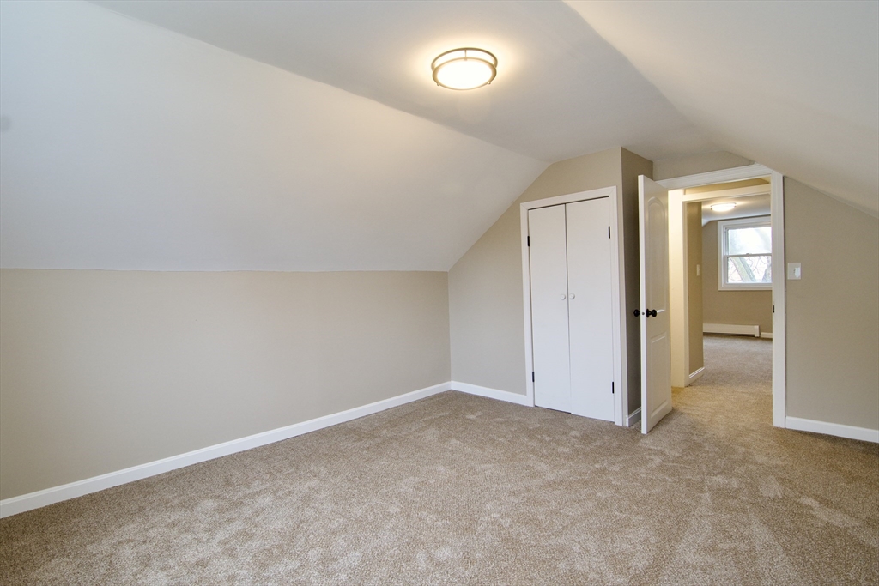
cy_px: 293
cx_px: 440
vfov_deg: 72.1
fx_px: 403
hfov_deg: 95.0
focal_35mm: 16
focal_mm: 11
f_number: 7.1
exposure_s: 1/15
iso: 720
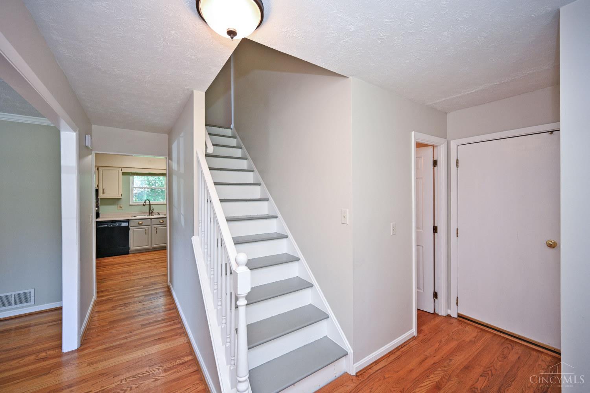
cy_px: 196
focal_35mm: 14
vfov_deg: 81.2
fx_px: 229
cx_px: 295
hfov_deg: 104.3
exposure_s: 1/60
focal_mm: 14
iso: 450
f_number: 4
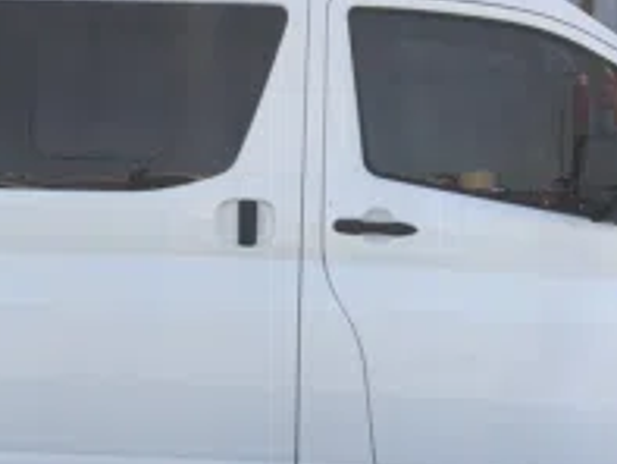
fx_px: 1623
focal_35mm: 91
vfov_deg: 16.2
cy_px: 298
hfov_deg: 21.5
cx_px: 213
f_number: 1.8
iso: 20
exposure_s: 1/1091
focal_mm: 3.99
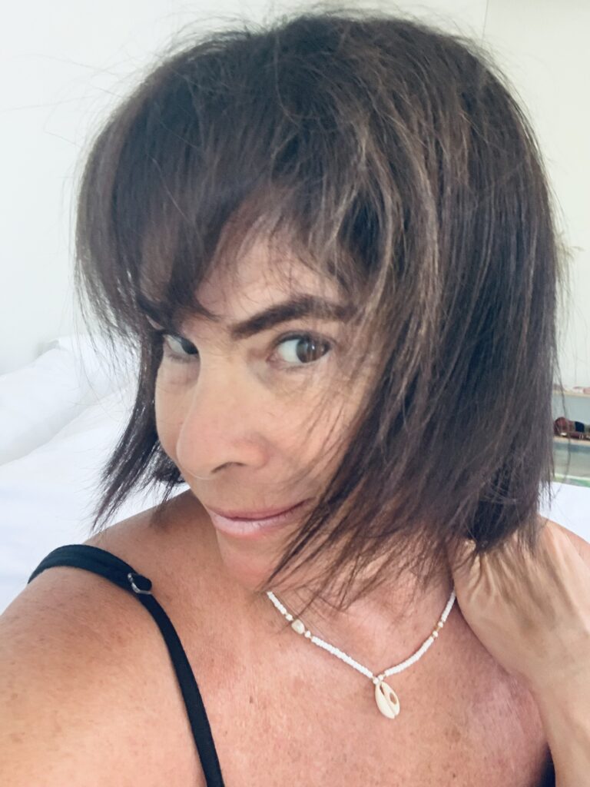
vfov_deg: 56.8
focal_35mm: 32
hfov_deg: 44.2
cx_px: 295
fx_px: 727
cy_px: 394
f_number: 2.2
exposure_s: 1/60
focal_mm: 2.87
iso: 200
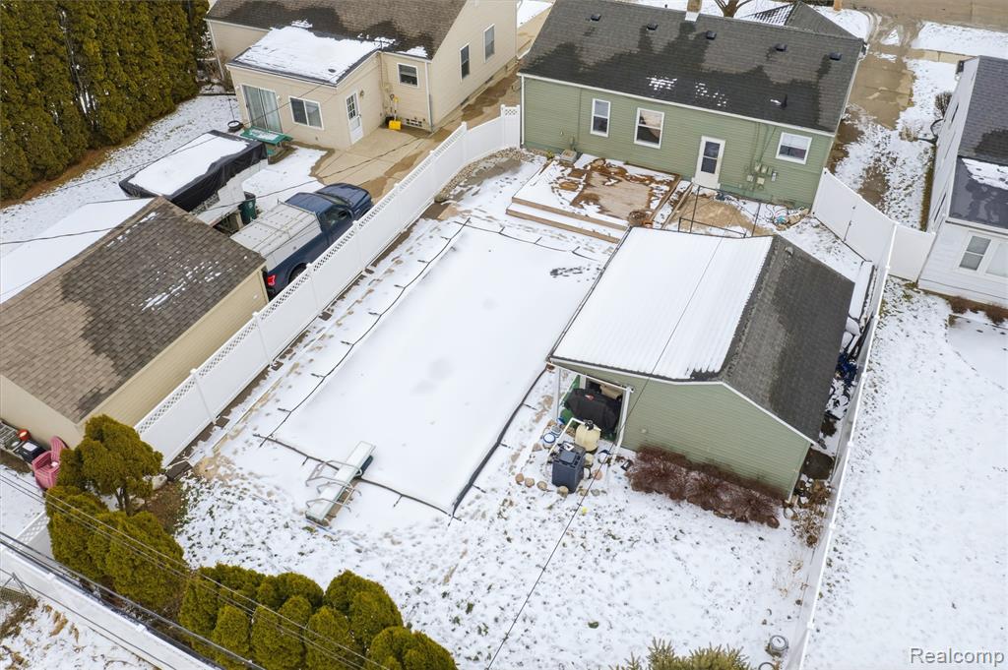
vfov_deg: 46.3
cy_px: 335
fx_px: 783
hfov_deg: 65.5
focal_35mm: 28
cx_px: 504
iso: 400
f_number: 8
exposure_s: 1/200
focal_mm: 10.3
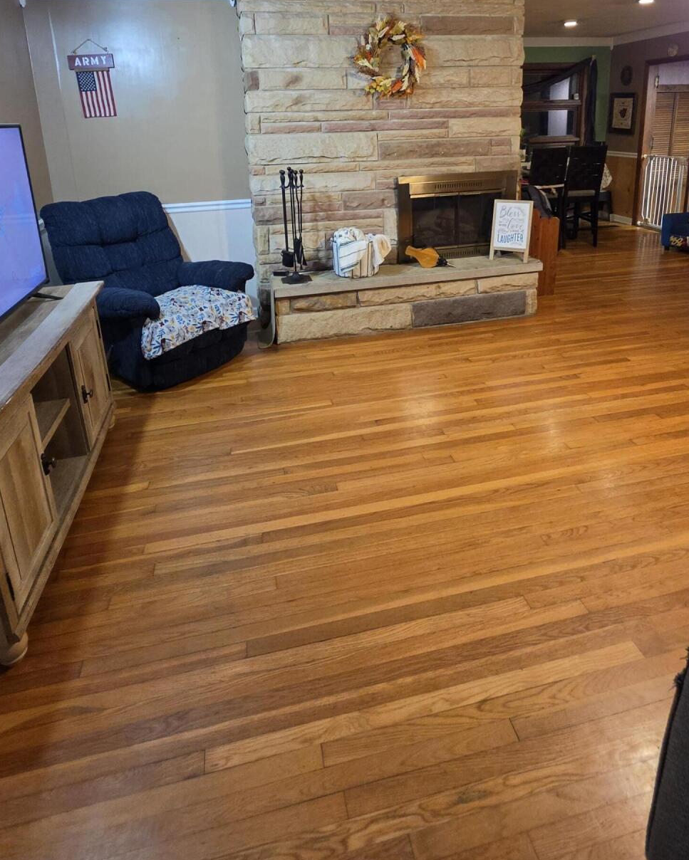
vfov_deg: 74.4
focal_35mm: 21
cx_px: 358
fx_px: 535
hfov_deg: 65.5
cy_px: 266
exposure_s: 1/60
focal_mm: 2.2
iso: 320
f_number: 1.9
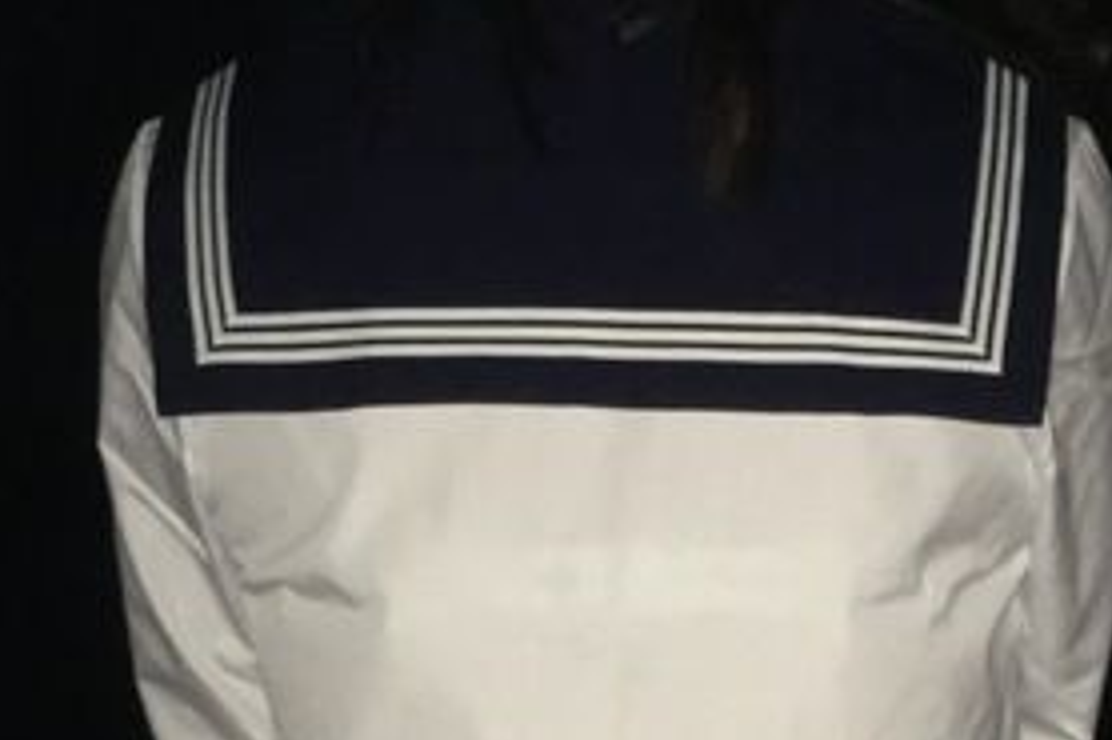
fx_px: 3427
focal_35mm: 111
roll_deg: +3.0
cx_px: 864
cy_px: 1172
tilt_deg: -17.9
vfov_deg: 11.7
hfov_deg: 18.3
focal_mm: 4.15
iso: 200
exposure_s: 1/16
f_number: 2.2
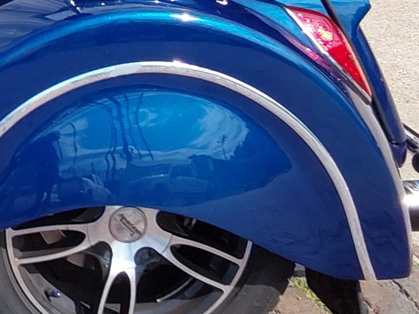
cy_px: -121
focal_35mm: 140
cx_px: -320
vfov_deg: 10.3
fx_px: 1695
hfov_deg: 12.9
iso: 50
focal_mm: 2.91
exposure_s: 1/1413
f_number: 1.9
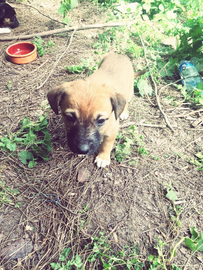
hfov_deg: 48.2
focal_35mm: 29
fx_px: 227
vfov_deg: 61.7
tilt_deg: -48.8
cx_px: 102
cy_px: 135
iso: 32
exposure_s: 1/165
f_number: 2.2
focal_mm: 4.15
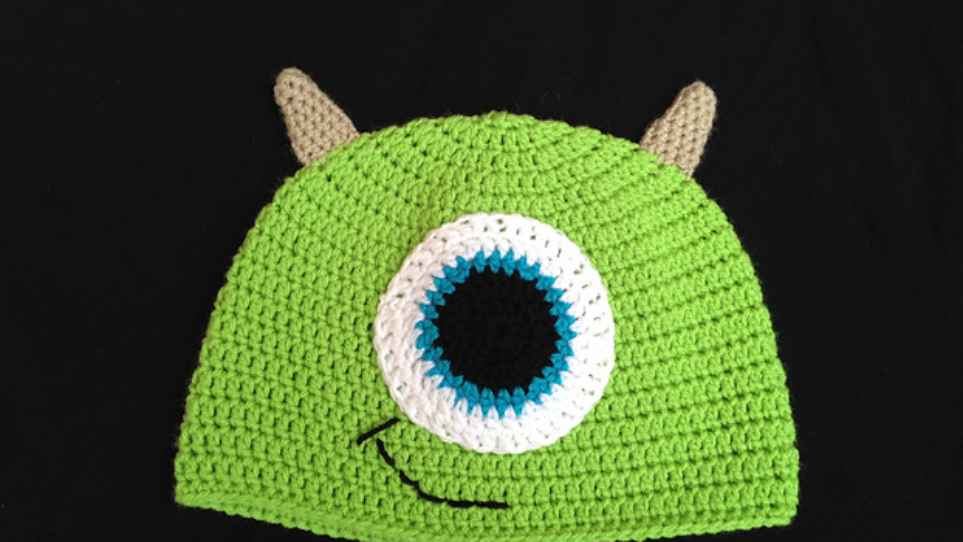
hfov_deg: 54.0
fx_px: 945
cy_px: 279
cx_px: 480
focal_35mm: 37
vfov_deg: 32.0
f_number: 2.4
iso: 50
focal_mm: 4.12
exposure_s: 1/232
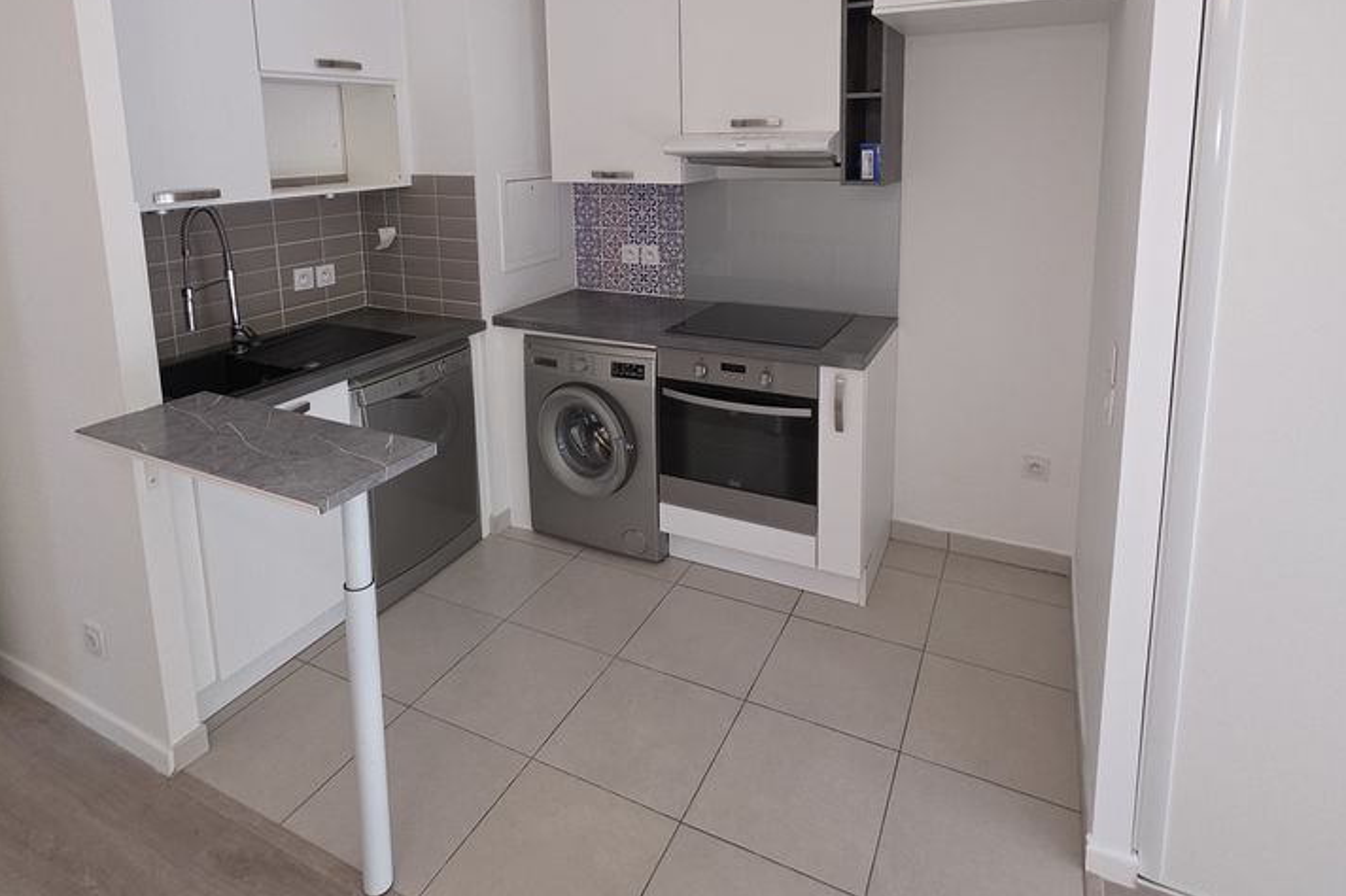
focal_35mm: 19
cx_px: 671
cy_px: 253
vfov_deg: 61.8
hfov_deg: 86.9
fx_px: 710
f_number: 1.9
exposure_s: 1/50
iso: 40
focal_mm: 2.2
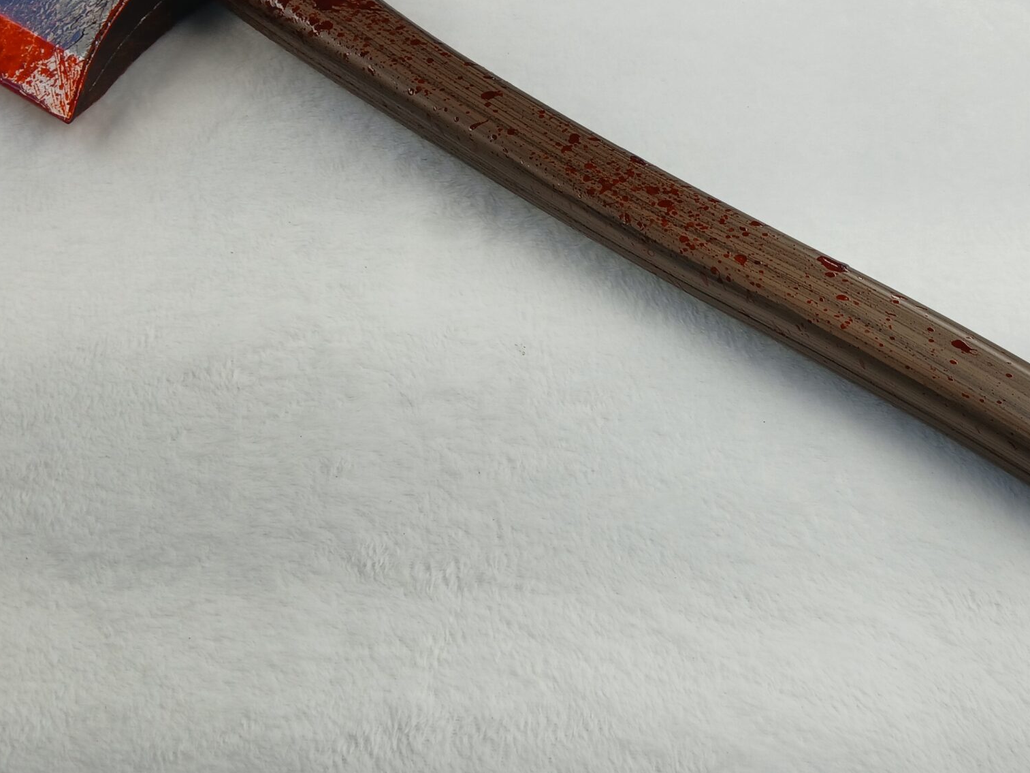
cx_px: 700
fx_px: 1309
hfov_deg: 42.3
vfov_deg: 32.9
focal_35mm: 44
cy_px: 379
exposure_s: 1/106
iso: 20
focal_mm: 3.98
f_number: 1.8
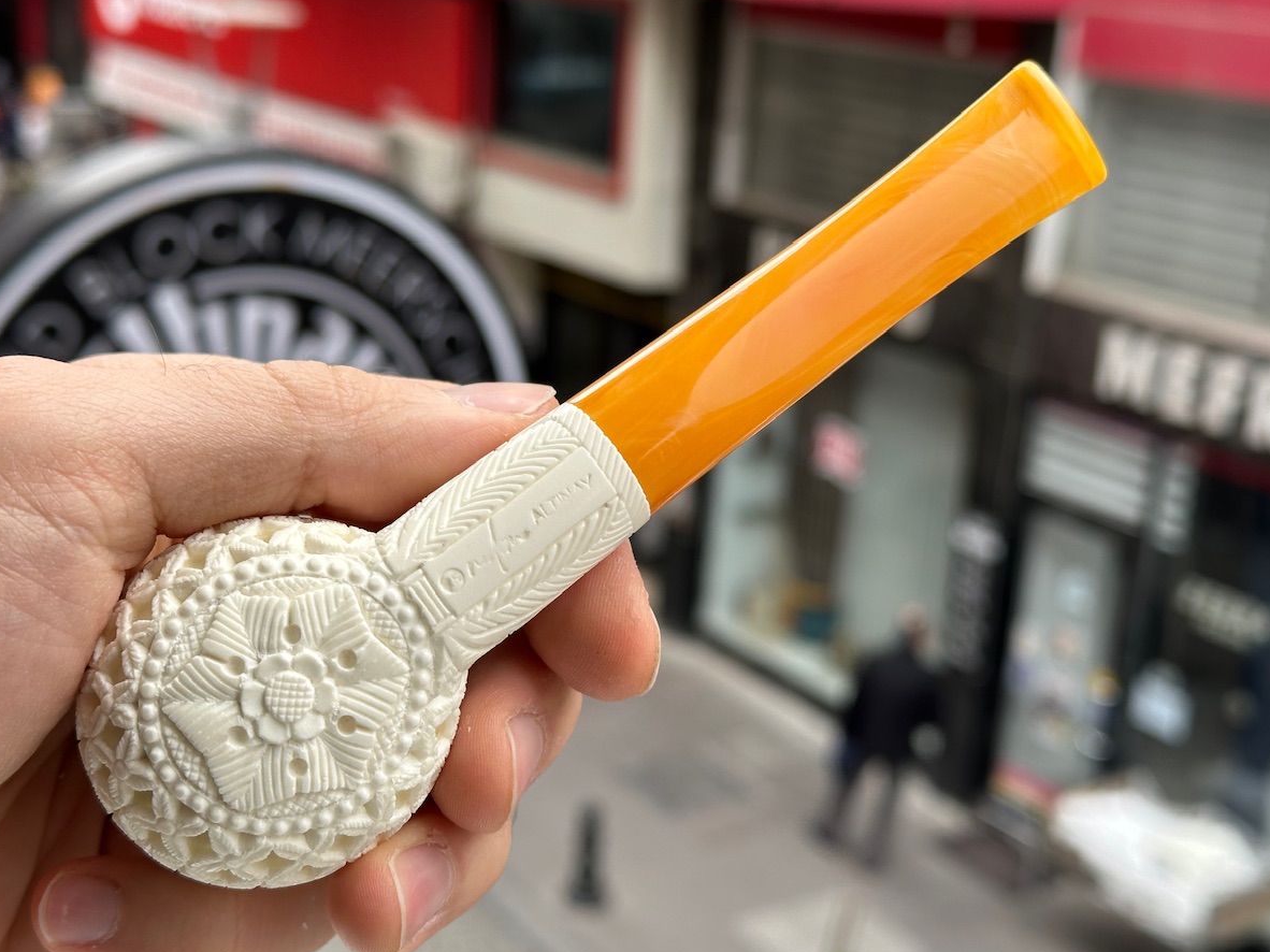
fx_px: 1907
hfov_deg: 36.8
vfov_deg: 28.0
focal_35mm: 52
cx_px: 624
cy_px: 458
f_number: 1.78
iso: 64
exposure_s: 1/709
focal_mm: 6.86
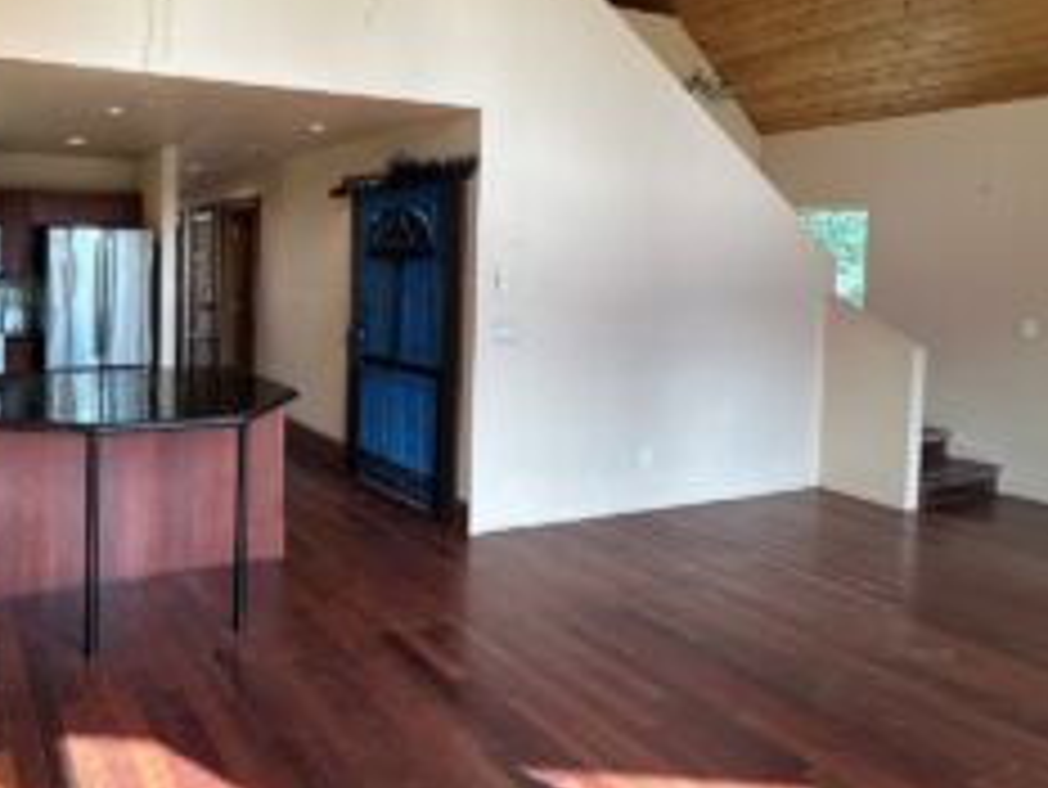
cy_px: 279
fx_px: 727
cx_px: 184
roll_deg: -1.0
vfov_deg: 55.9
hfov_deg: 64.1
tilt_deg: -0.9
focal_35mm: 24
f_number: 2.2
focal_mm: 2.22
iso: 100
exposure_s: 1/99
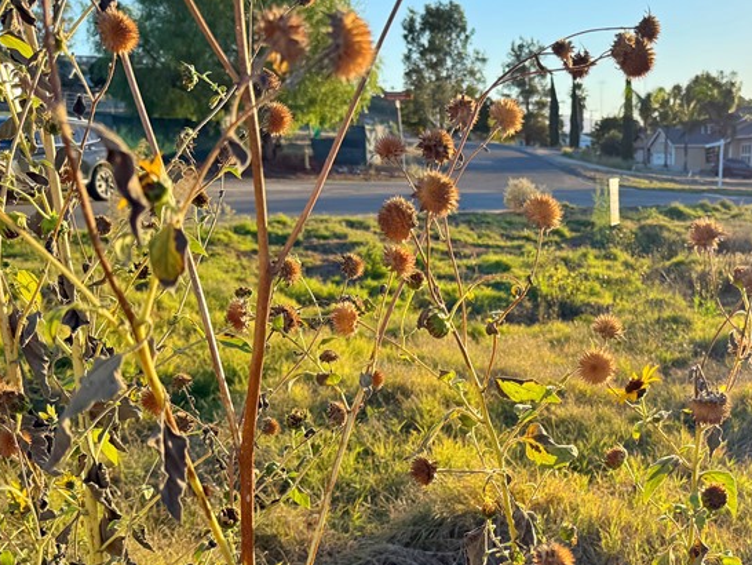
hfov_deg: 40.2
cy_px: 430
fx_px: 978
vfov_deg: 31.6
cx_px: 613
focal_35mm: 45
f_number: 1.78
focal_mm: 6.76
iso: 100
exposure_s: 1/1410
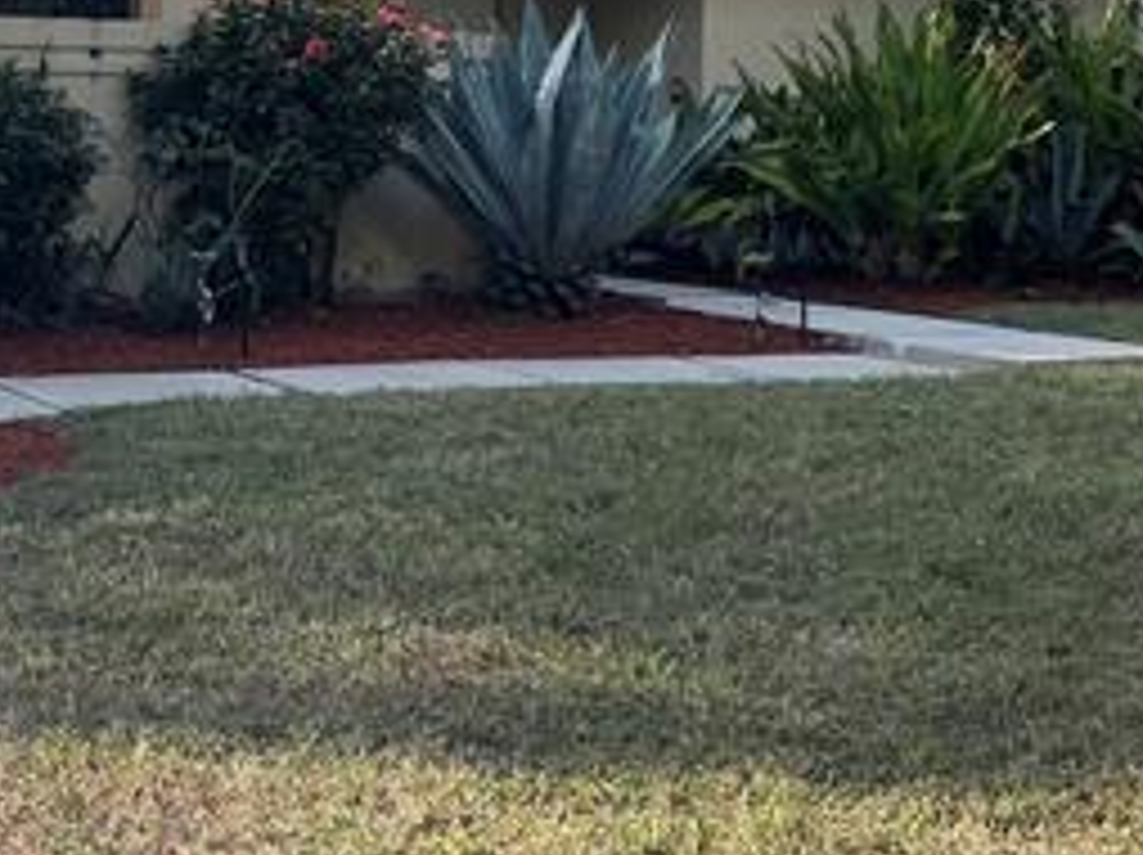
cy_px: -50
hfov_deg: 23.5
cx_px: 234
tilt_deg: +2.9
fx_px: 2705
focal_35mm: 82
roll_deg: -1.6
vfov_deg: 17.4
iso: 32
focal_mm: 4.2
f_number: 1.6
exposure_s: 1/1043
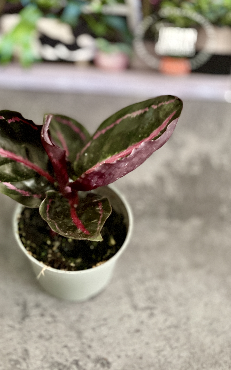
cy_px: 176
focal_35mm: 99
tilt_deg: -54.3
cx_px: 65
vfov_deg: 21.0
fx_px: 997
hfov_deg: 13.2
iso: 500
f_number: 2.2
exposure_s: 1/14
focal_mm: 7.5
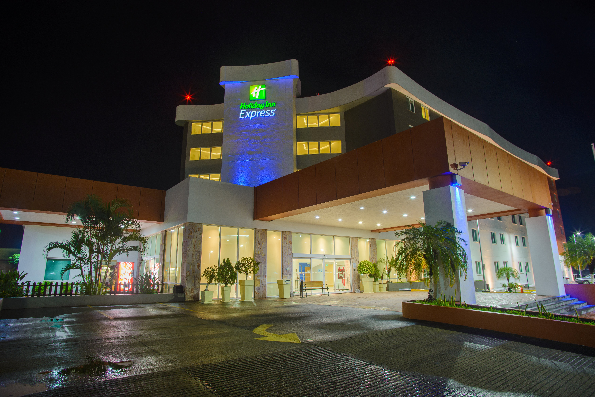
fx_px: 347
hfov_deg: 81.2
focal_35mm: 21
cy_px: 198
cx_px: 298
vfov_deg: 59.5
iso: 100
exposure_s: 13
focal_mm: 21
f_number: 13
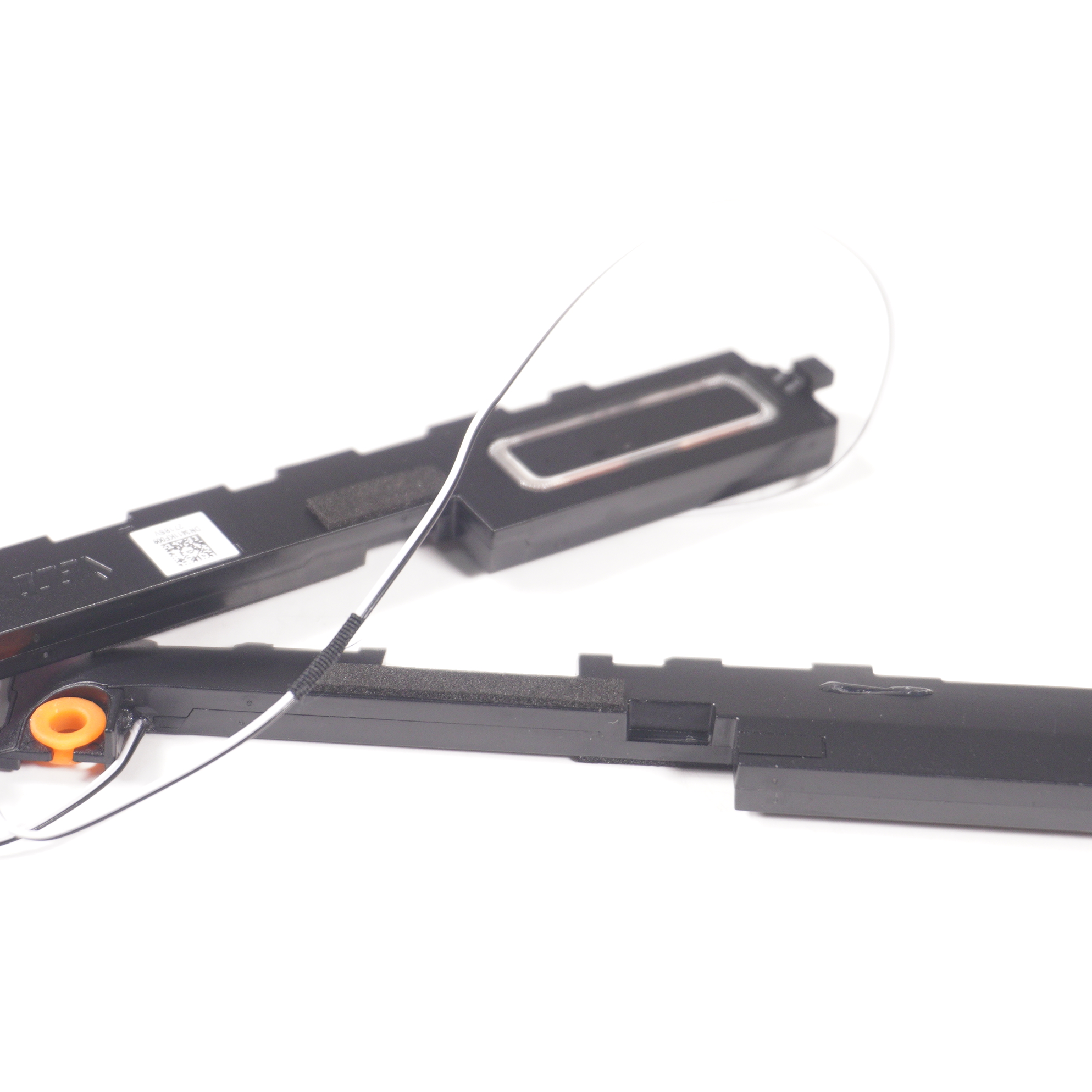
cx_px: 520
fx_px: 2891
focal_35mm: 81
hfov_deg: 21.4
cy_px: 548
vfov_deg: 21.4
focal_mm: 42
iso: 800
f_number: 5.6
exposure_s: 1/160
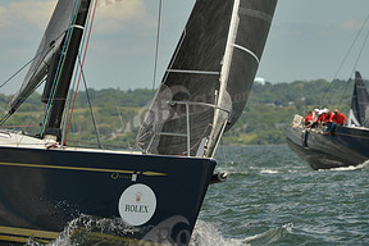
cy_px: 63
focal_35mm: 625
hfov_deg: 3.3
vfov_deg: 2.2
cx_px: 9
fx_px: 6406
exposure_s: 1/800
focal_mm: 310
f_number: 8
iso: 200
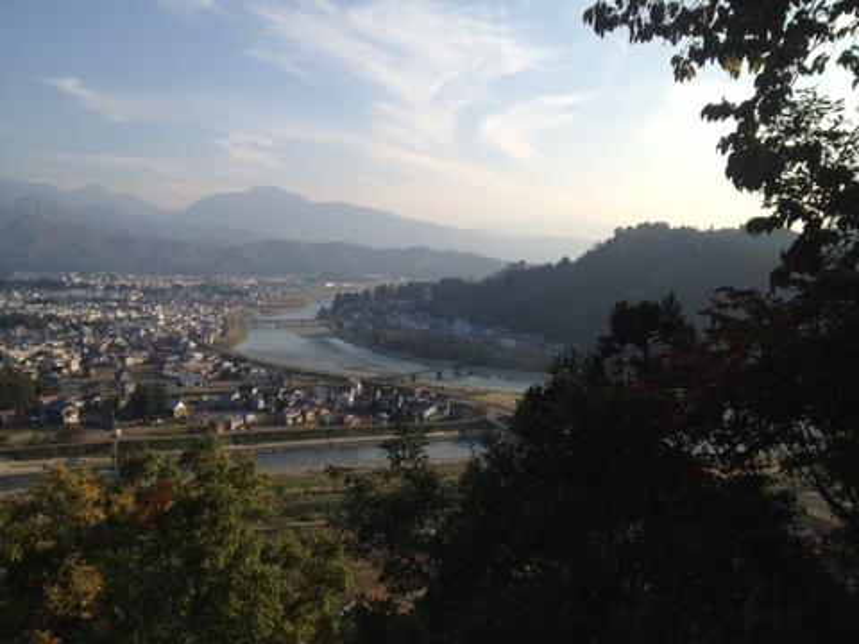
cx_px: 430
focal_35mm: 35
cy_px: 322
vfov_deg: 40.7
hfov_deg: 52.6
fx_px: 869
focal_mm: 4.28
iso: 50
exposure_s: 1/1200
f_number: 2.4
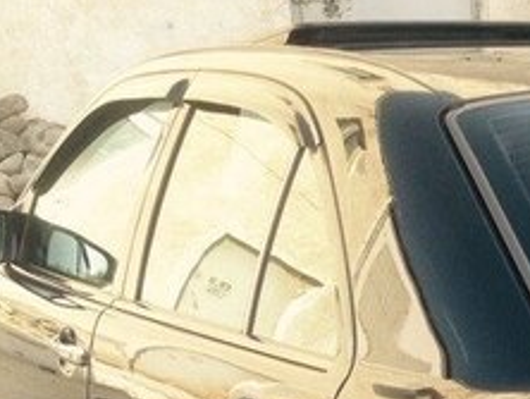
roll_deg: -0.6
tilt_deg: -17.2
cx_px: 666
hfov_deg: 18.7
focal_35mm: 98
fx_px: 1502
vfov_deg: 14.3
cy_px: 563
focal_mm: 4.12
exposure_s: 1/231
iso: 50
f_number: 2.4
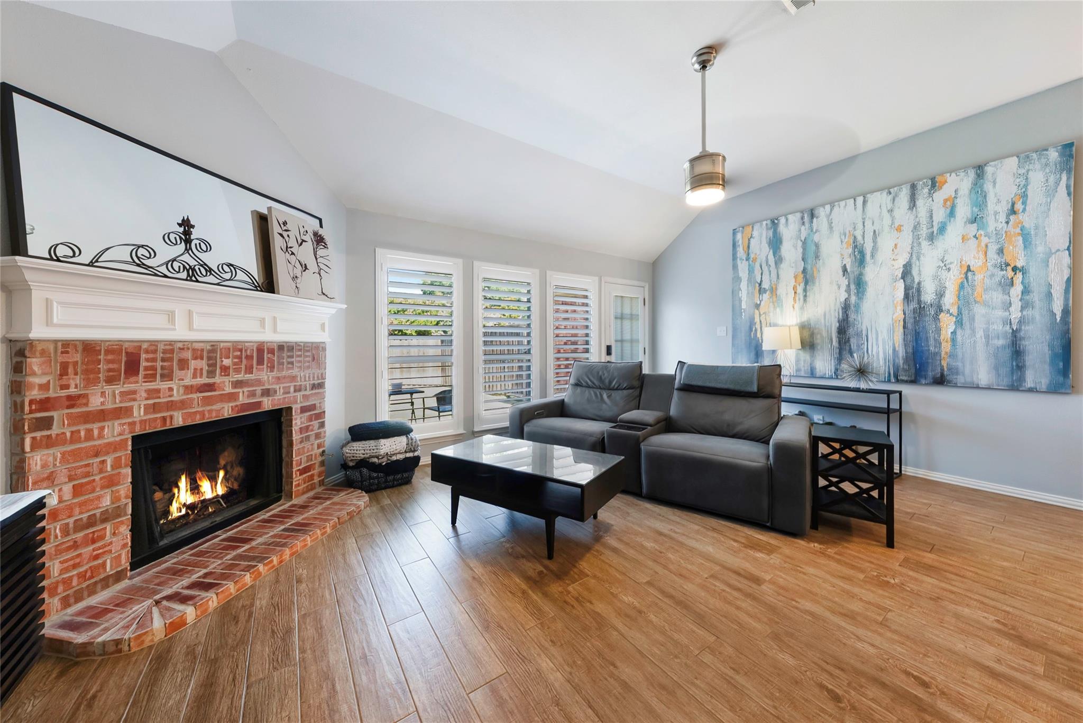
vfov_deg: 90.1
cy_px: 362
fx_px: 361
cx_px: 542
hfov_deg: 112.6
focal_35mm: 12
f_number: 9
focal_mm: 12
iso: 100
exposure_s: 1
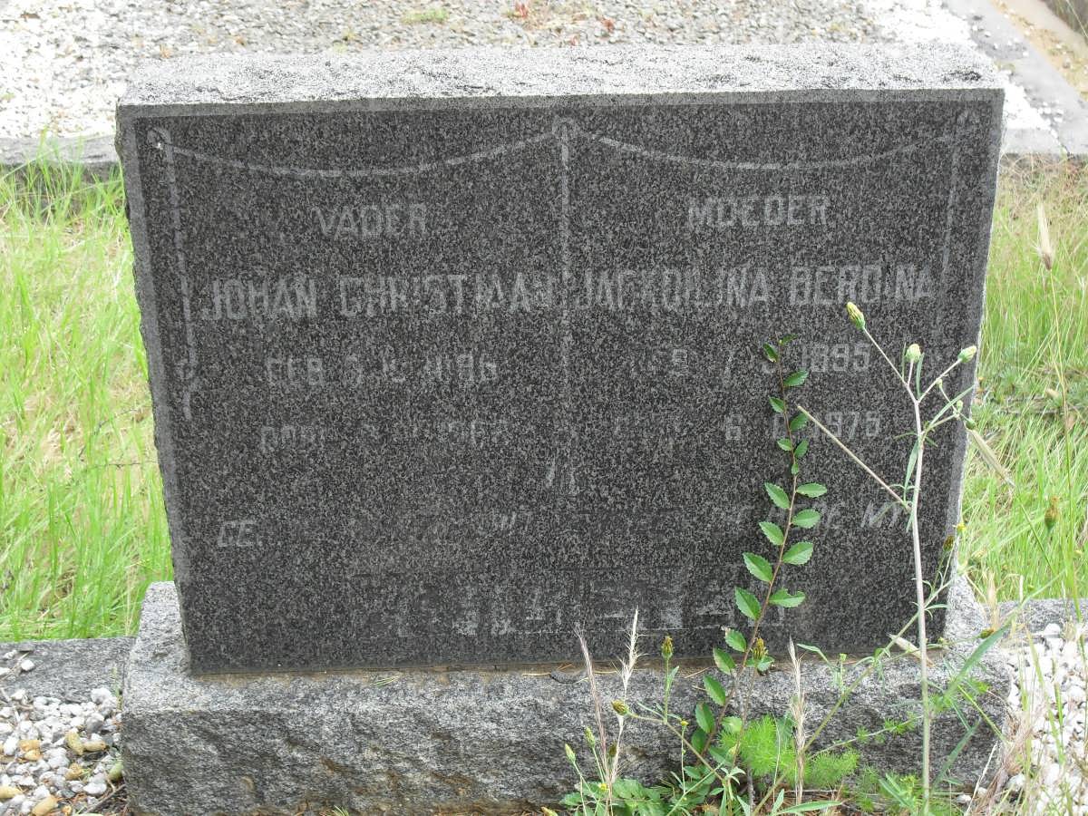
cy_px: 408
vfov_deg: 25.7
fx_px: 1792
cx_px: 544
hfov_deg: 33.8
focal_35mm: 57
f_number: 4.3
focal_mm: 10.1
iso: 100
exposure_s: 1/90
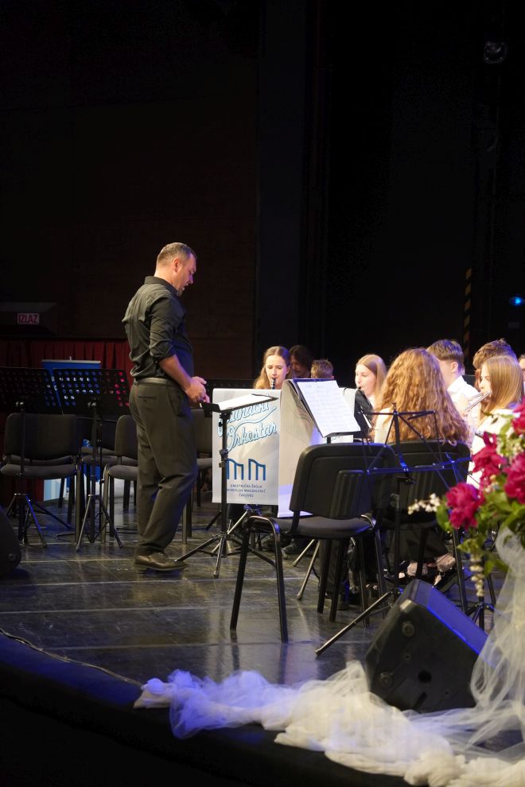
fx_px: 1640
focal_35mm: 75
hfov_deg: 18.2
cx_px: 262
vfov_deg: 27.0
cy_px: 394
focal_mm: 50
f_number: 3.2
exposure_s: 1/125
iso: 2000
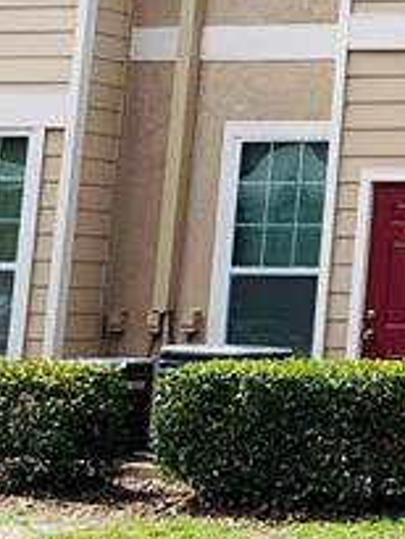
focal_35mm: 130
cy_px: -116
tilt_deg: +9.8
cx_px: 899
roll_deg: -1.0
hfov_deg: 10.2
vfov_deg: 14.6
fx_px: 2026
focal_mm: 4.25
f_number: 1.8
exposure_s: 1/1250
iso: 25
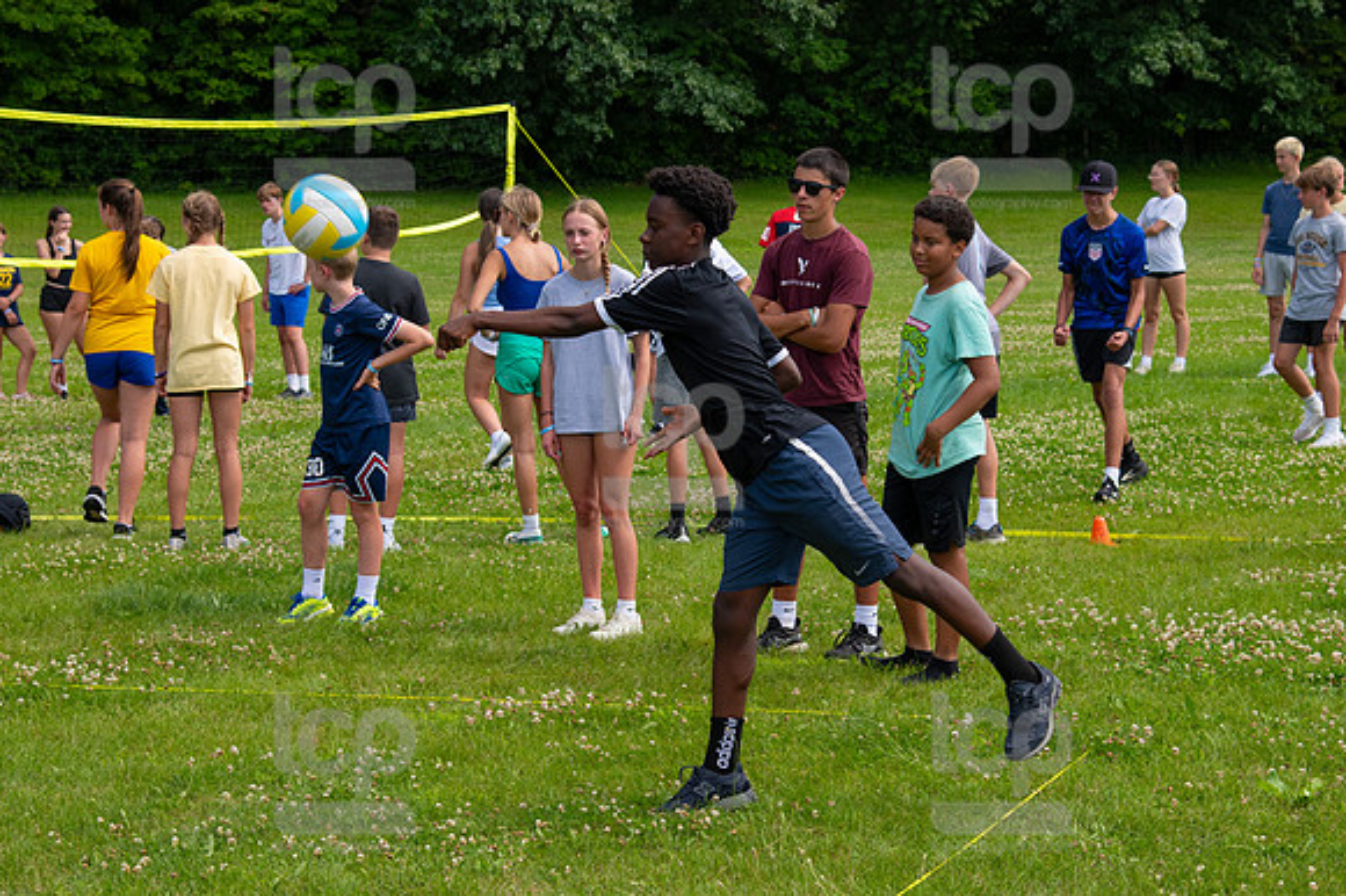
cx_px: 673
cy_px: 448
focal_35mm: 82
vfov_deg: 16.6
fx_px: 3064
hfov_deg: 24.8
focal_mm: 55
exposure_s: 1/800
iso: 250
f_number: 5.6
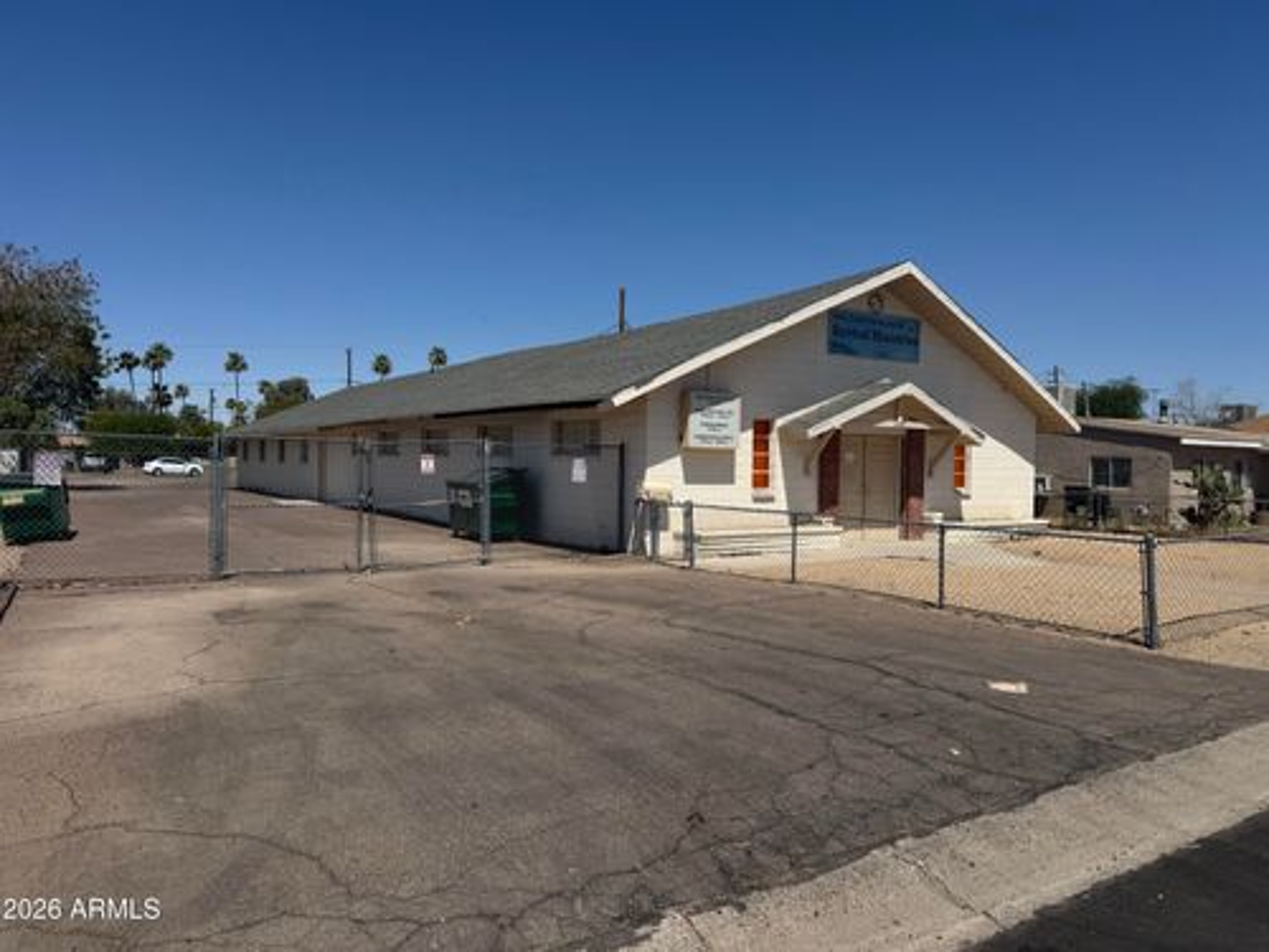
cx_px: 634
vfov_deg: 56.8
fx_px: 880
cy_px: 476
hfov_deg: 71.6
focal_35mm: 24
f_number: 1.78
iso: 80
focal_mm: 6.76
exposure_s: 1/7937
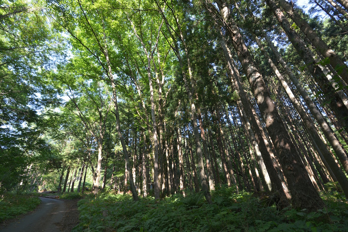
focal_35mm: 16
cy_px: 116
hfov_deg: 96.7
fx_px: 155
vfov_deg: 73.8
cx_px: 174
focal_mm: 16
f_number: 7.1
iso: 160
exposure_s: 1/30
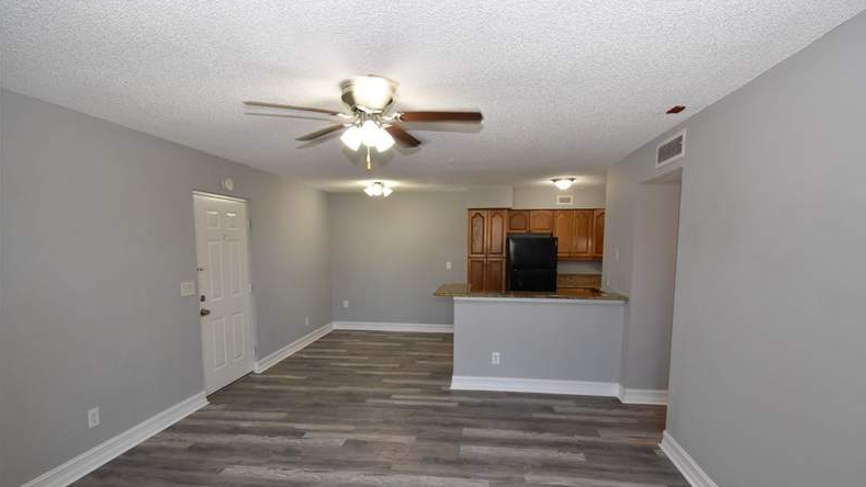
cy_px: 283
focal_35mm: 18
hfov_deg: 94.2
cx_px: 436
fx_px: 403
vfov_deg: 62.0
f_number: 8
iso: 1600
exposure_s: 1/80
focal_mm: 11
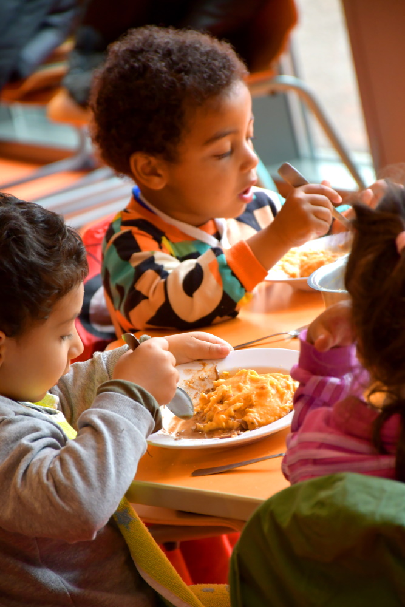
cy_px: 304
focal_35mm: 210
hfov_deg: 6.5
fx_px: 3542
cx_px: 202
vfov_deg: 9.8
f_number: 5.6
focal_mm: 140
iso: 1400
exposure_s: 1/250
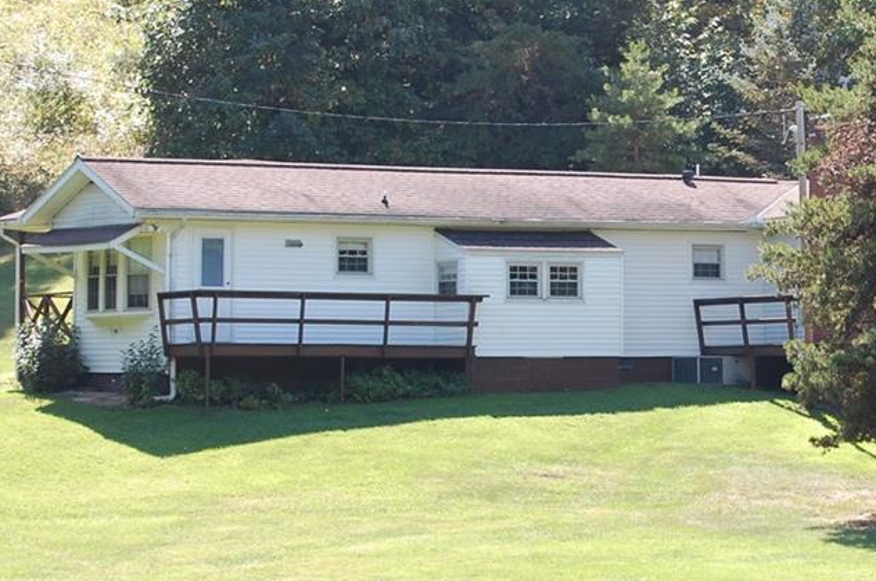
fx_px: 4129
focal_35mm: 170
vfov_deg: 8.0
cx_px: 694
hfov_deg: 12.1
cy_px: 297
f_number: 5.6
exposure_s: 1/500
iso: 400
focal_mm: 70
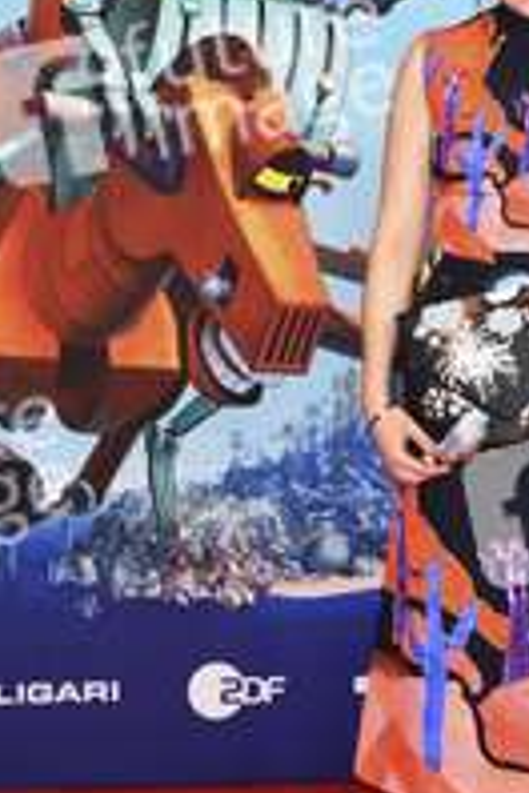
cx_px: 305
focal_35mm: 97
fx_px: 2138
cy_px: 292
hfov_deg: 14.1
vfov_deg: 21.0
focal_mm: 32
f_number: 4.5
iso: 720
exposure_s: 1/160
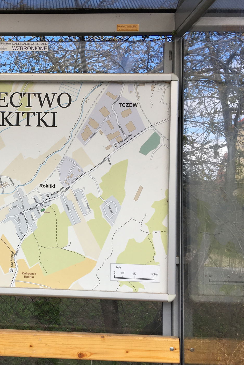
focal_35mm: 41
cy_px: 184
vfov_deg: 47.4
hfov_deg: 30.8
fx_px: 417
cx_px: 13
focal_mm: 4.15
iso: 25
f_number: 2.2
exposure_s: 1/962
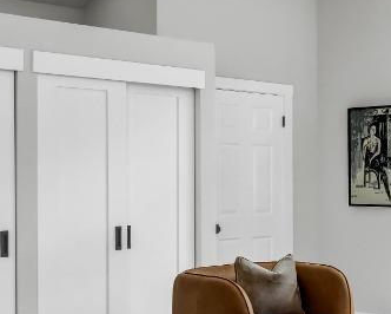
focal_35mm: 72
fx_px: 834
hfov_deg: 23.4
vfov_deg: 20.6
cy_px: 312
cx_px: 505
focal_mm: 17
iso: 250
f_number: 11
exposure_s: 1/100
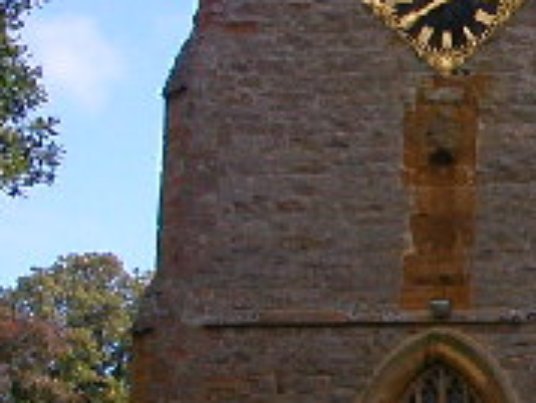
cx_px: 837
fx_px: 2062
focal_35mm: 133
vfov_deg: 11.2
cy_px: 226
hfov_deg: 13.8
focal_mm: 5.6
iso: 100
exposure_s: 1/295
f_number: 4.5
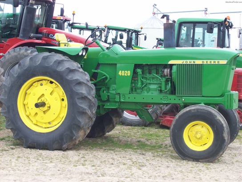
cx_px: 121
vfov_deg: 21.0
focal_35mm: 70
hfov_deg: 27.8
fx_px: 489
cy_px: 91
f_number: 3.8
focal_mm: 11.6
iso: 80
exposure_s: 1/112
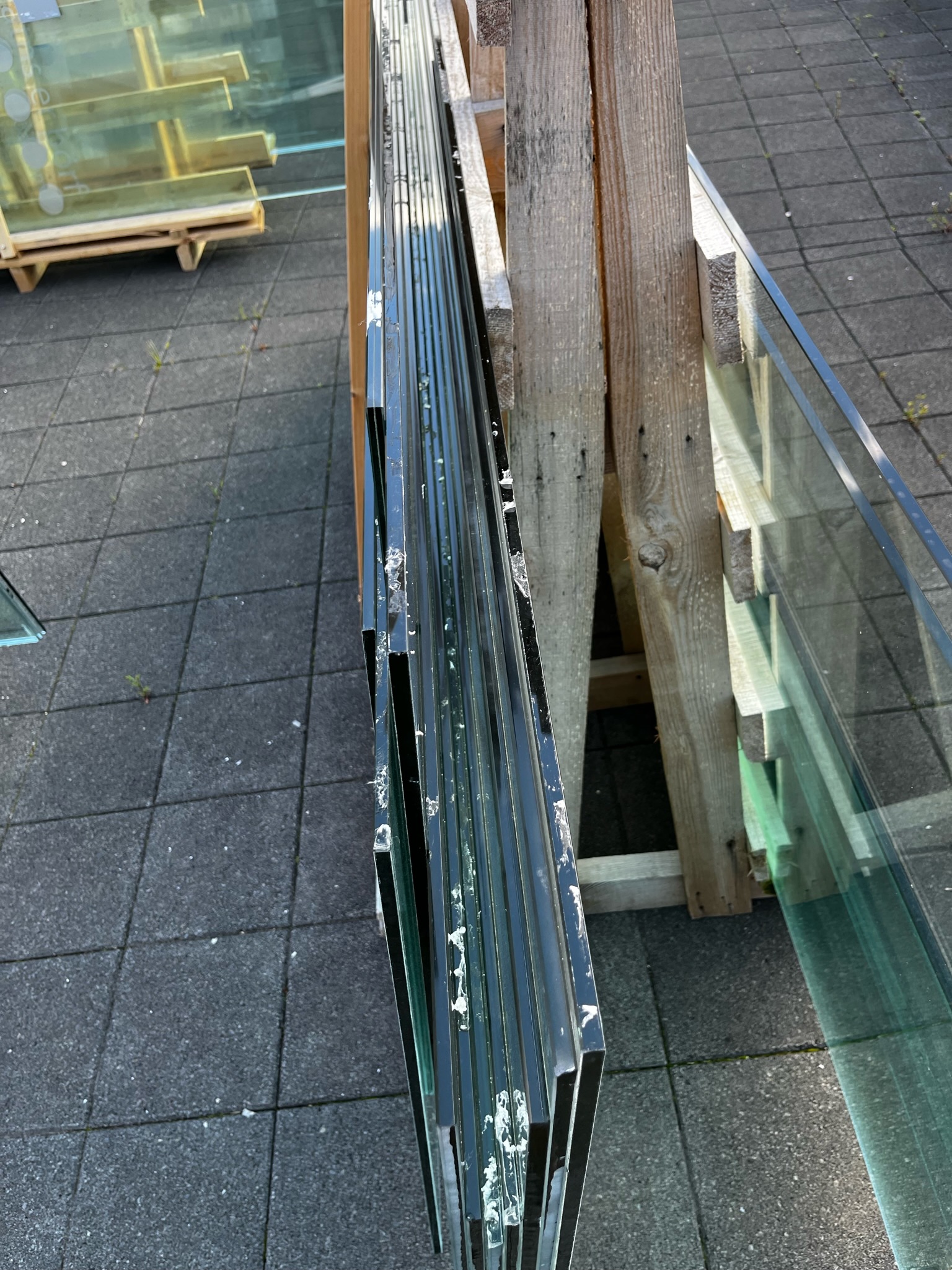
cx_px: 476
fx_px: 954
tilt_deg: -44.1
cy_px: 635
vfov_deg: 67.3
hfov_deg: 53.0
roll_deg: +12.4
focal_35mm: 26
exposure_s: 1/363
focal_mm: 5.1
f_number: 1.6
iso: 50
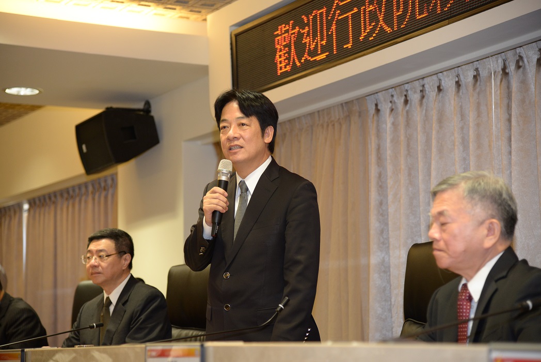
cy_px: 181
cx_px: 270
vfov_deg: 15.9
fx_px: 1293
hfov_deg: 23.6
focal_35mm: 86
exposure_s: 1/100
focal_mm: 86
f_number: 4
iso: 1600
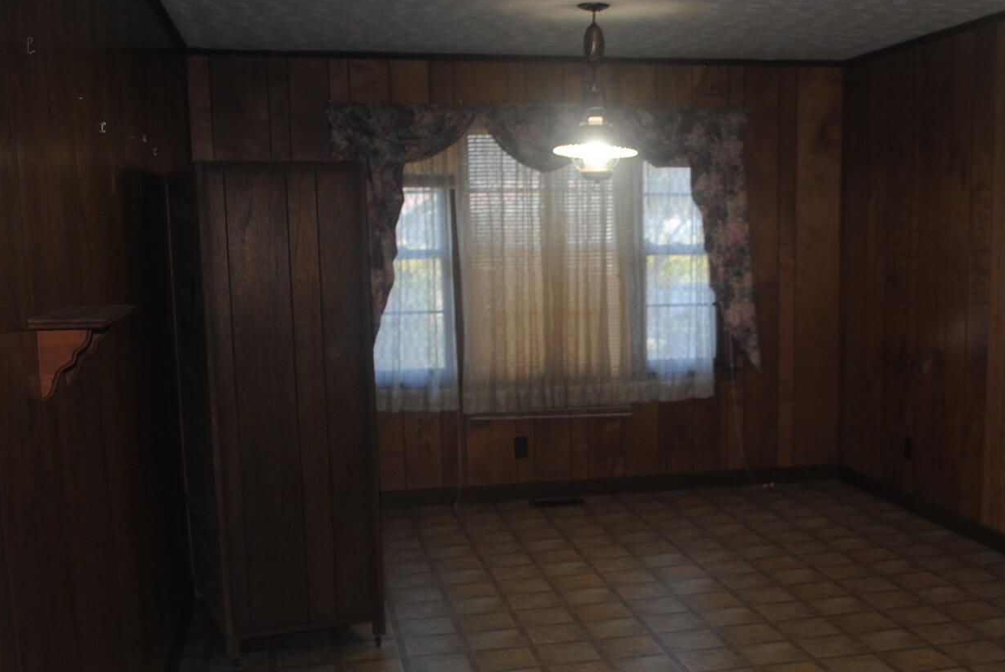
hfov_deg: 41.4
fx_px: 1313
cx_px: 652
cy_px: 483
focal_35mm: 47
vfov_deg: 28.4
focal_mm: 20
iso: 200
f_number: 3.8
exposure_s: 1/60
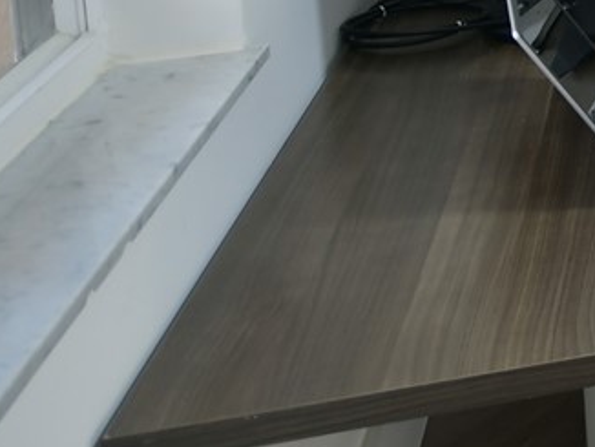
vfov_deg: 15.9
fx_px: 1419
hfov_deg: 16.9
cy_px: -286
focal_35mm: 82
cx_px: 1218
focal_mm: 11
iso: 140
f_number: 4.2
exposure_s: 1/15
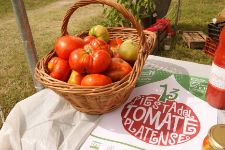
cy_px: 75
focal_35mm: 33
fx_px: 206
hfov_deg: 57.3
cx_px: 112
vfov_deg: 39.9
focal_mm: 22
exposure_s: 1/100
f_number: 11
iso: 100
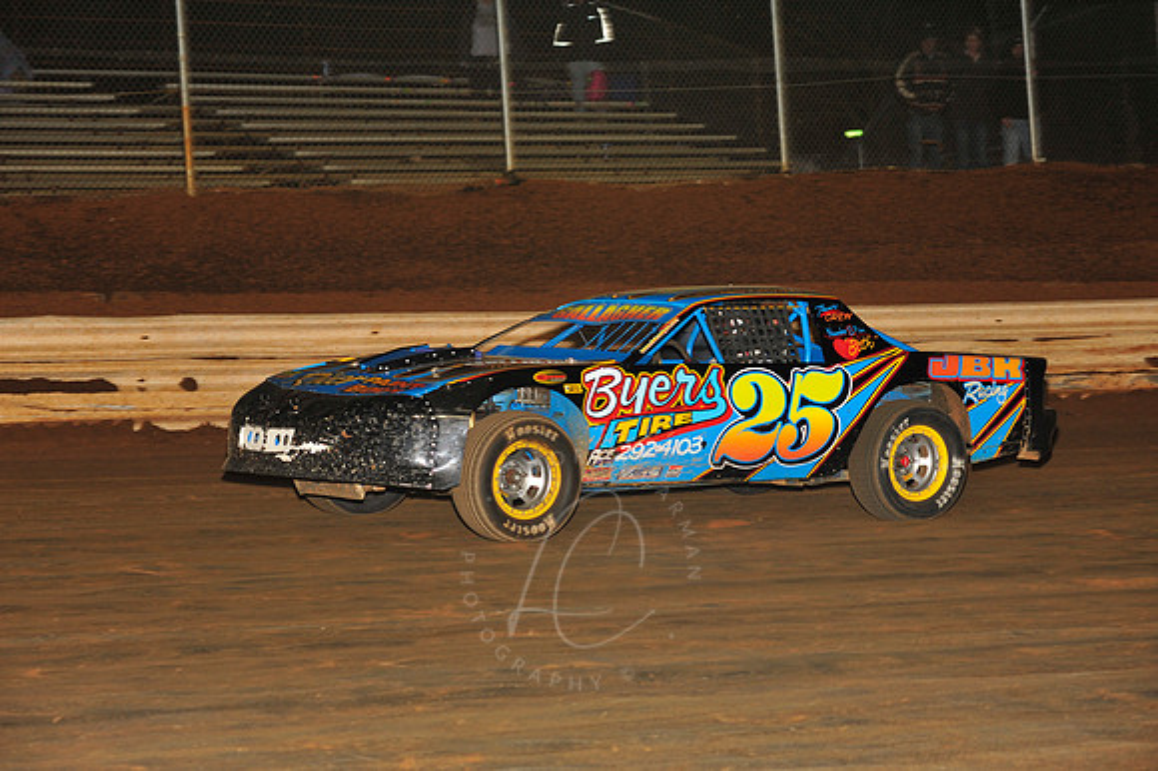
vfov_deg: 12.2
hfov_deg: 18.3
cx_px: 579
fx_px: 3600
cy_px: 386
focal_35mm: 112
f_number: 6.3
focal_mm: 112
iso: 800
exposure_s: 1/250
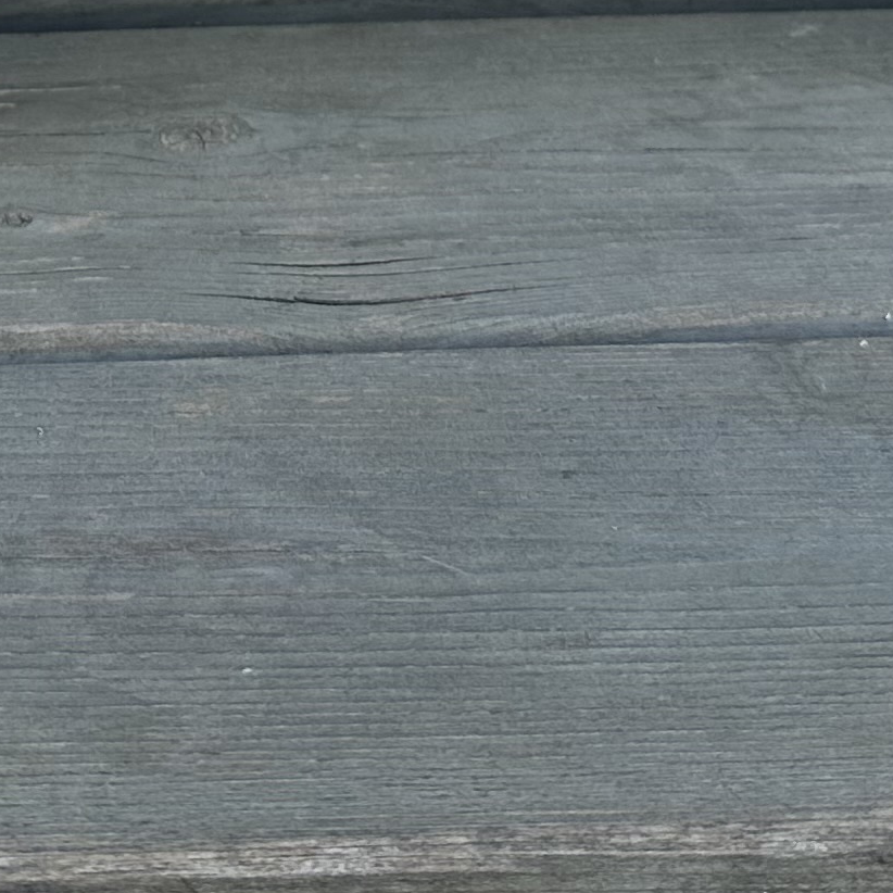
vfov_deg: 15.0
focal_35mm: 104
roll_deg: -1.4
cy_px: -613
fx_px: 3035
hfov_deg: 16.6
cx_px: 159
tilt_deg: -12.4
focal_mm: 6.86
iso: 80
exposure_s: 1/1272
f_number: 1.78
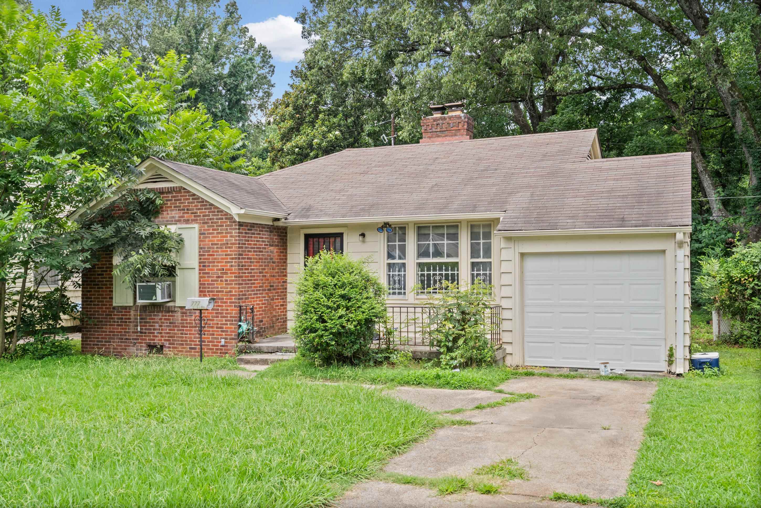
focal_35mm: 35
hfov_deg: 54.4
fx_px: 740
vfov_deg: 37.9
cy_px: 254
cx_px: 380
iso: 800
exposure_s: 1/90
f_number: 9.5
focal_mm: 35
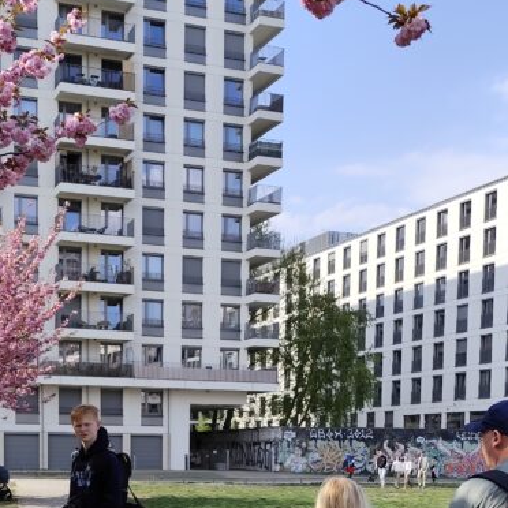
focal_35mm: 56
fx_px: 930
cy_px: 503
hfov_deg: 30.2
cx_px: 147
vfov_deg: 28.7
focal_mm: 6.14
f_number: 1.65
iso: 50
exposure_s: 1/710
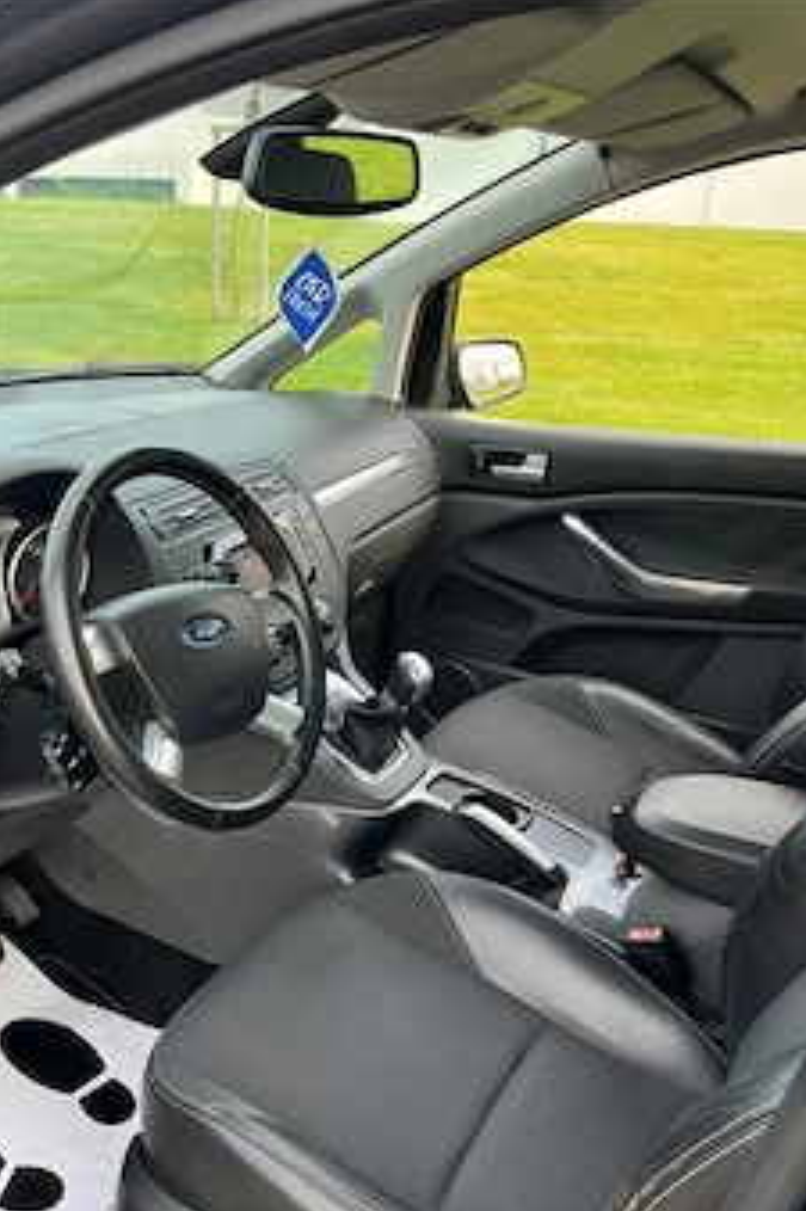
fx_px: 1076
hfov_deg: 40.7
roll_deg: -1.8
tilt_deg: -24.0
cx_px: 290
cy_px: 706
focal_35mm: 32
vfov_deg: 58.4
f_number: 1.6
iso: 40
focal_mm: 5.1
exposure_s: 1/164
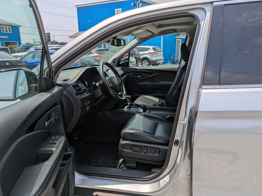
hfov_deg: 67.3
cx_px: 133
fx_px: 197
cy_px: 100
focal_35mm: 26
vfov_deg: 53.1
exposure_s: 1/2538
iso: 41
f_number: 1.89
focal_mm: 5.43
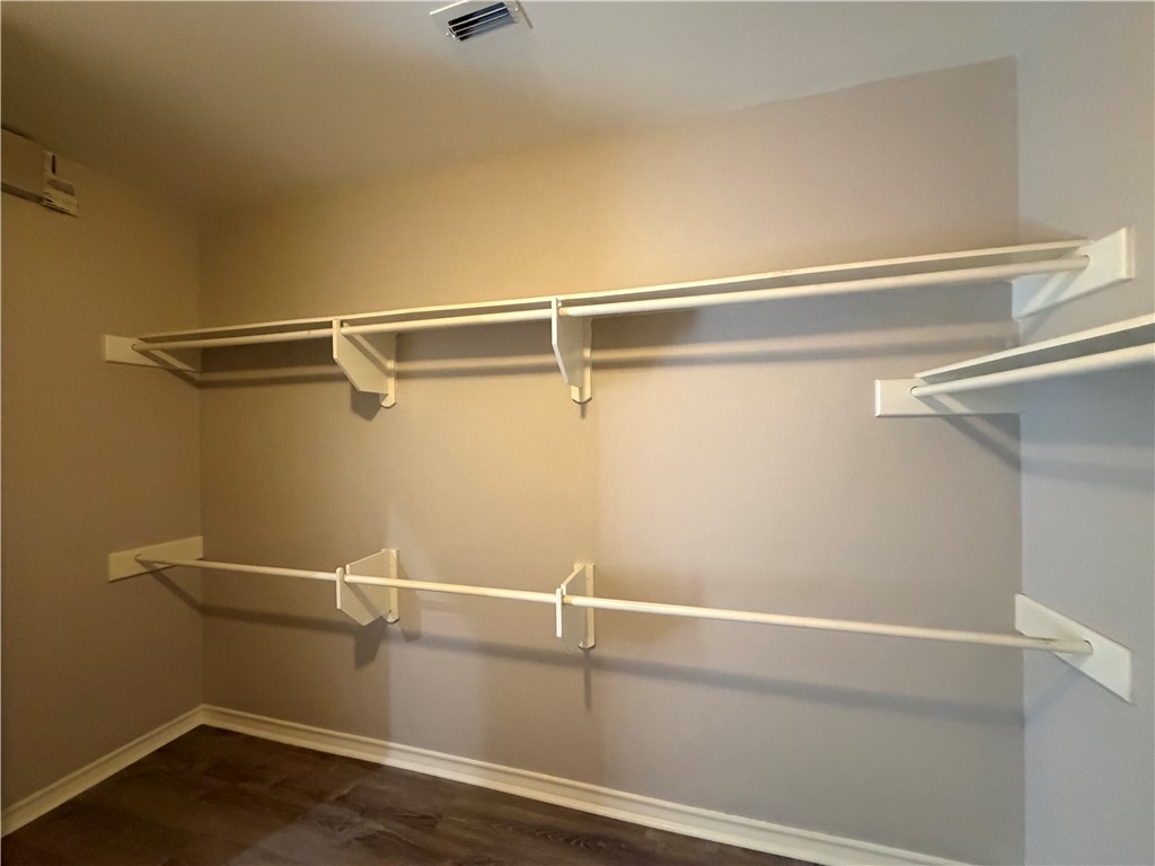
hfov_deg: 102.1
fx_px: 467
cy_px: 433
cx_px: 578
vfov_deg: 85.7
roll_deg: +1.3
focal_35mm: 14
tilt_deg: +0.5
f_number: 2.2
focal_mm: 2.22
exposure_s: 1/60
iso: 1000
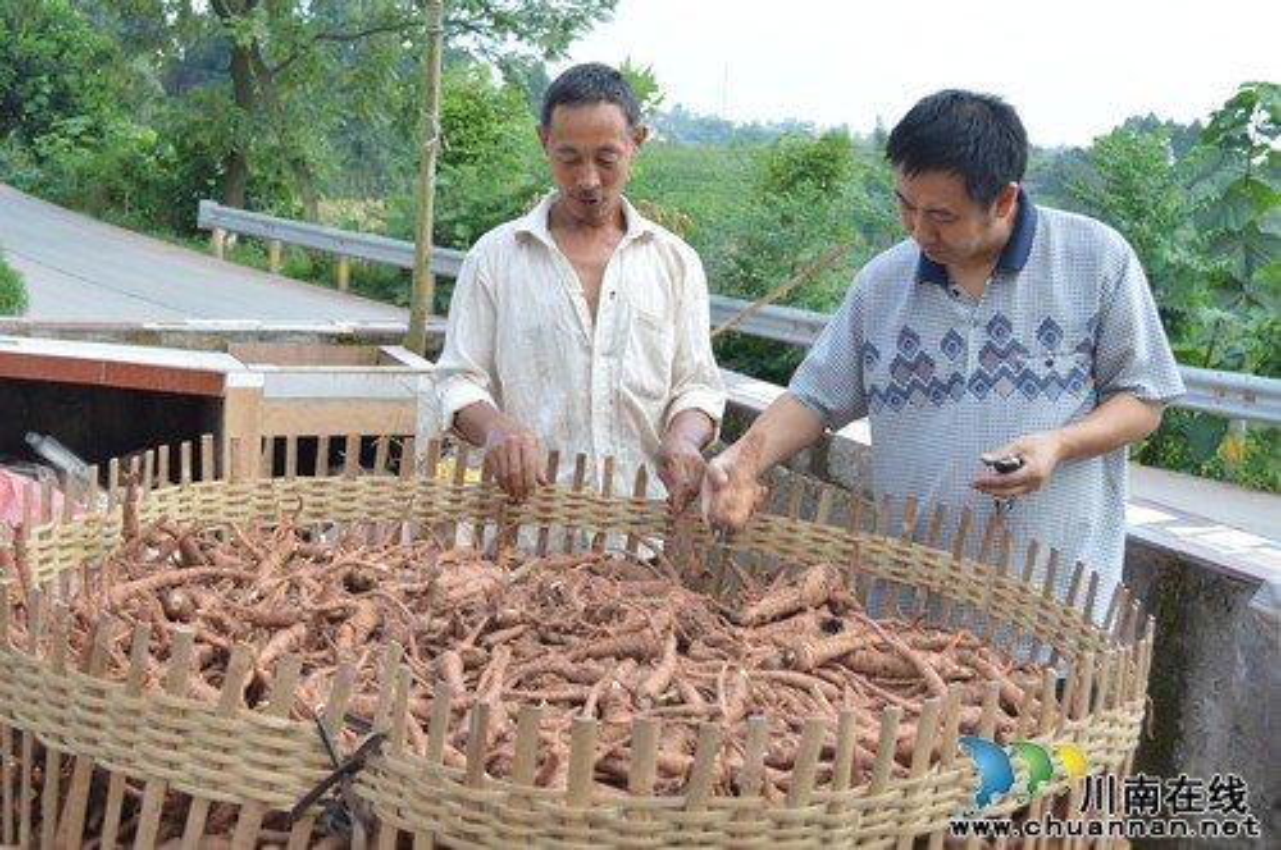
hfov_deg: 43.7
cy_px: 425
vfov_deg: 29.8
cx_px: 640
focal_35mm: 45
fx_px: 1599
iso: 100
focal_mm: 30
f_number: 6.3
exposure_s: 1/100
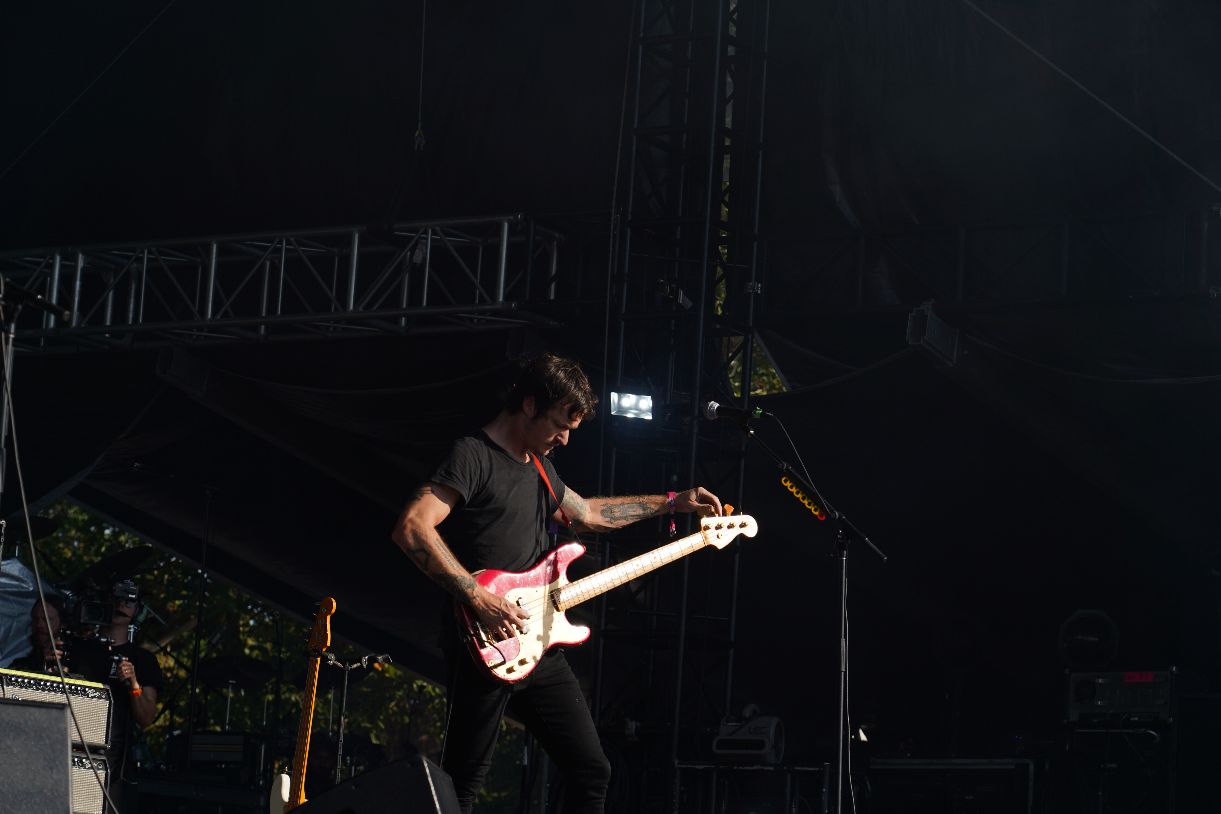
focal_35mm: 105
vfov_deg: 13.0
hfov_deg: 19.5
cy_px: 407
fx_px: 3561
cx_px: 610
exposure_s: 1/400
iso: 100
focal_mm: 105
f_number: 7.1
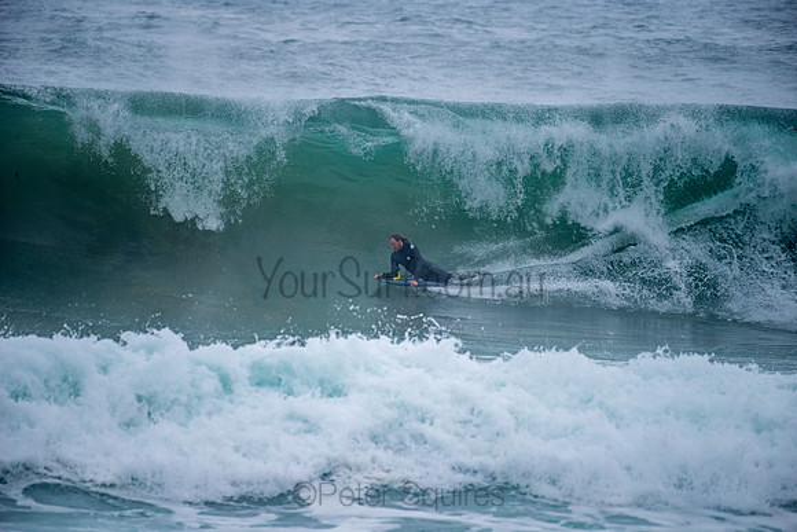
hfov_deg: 4.1
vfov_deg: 2.8
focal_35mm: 500
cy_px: 266
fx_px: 11072
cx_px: 398
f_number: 5.6
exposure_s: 1/1000
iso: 280
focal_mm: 500
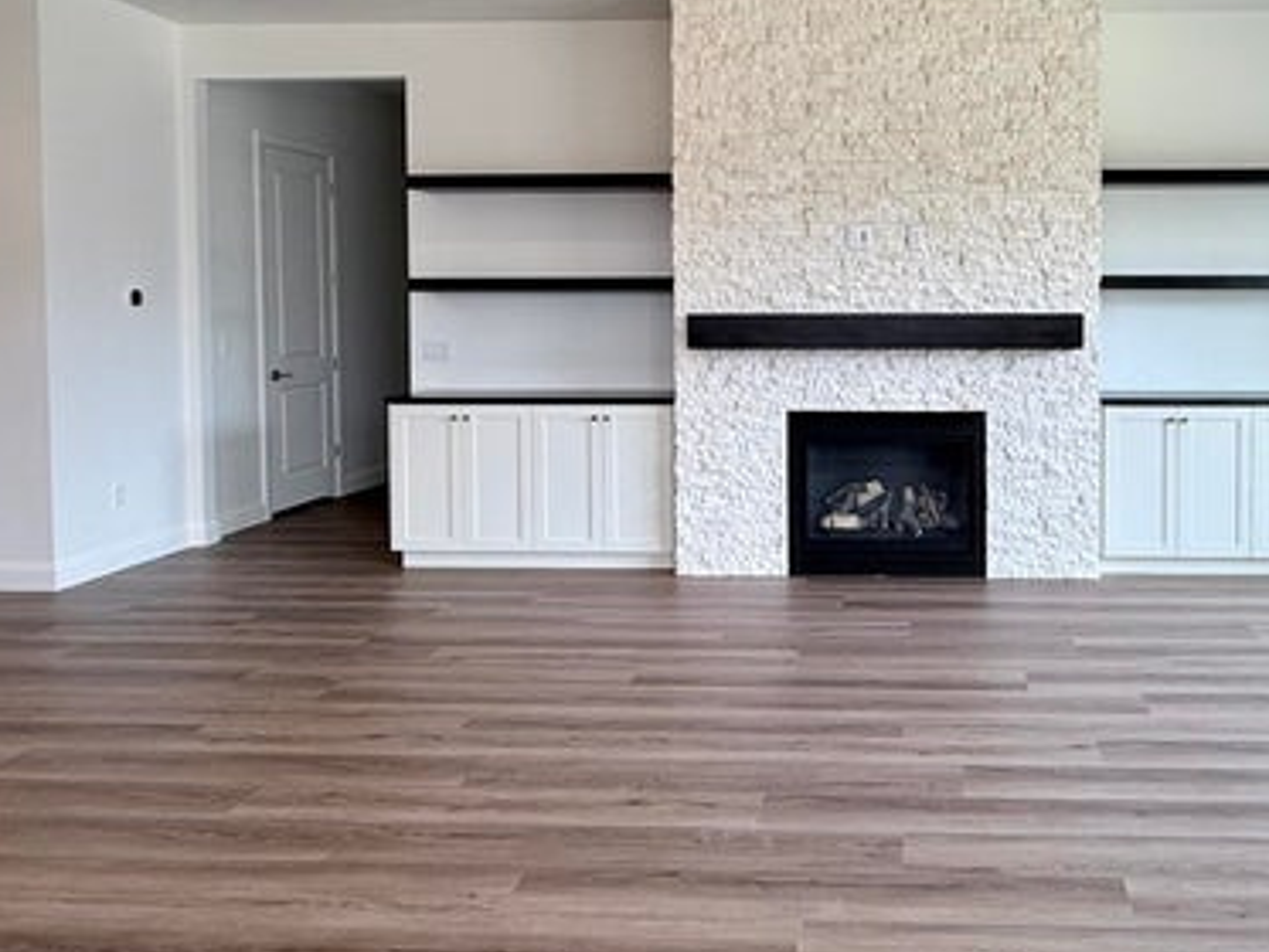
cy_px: 347
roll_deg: -0.3
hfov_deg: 54.9
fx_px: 1173
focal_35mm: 32
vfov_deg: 43.8
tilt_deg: -1.3
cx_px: 900
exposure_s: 1/120
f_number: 2.2
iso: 64
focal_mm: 2.22
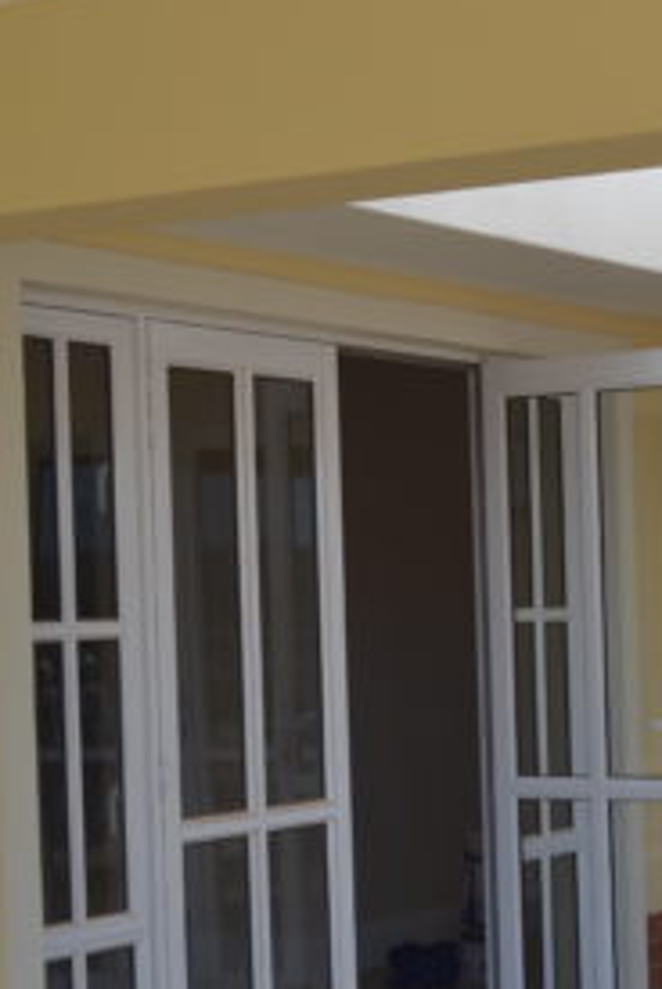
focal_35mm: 85
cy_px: 651
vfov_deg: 23.8
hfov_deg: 15.4
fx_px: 2339
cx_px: 849
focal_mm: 26
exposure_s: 1/125
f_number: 6.3
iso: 100
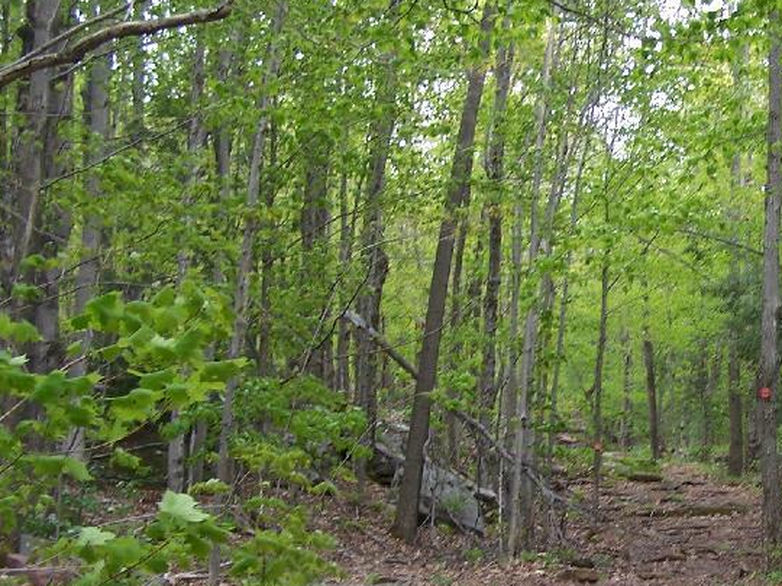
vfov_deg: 20.4
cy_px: 388
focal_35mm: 72
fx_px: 1627
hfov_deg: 26.1
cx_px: 707
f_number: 2.8
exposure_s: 1/125
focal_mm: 6.3
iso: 80
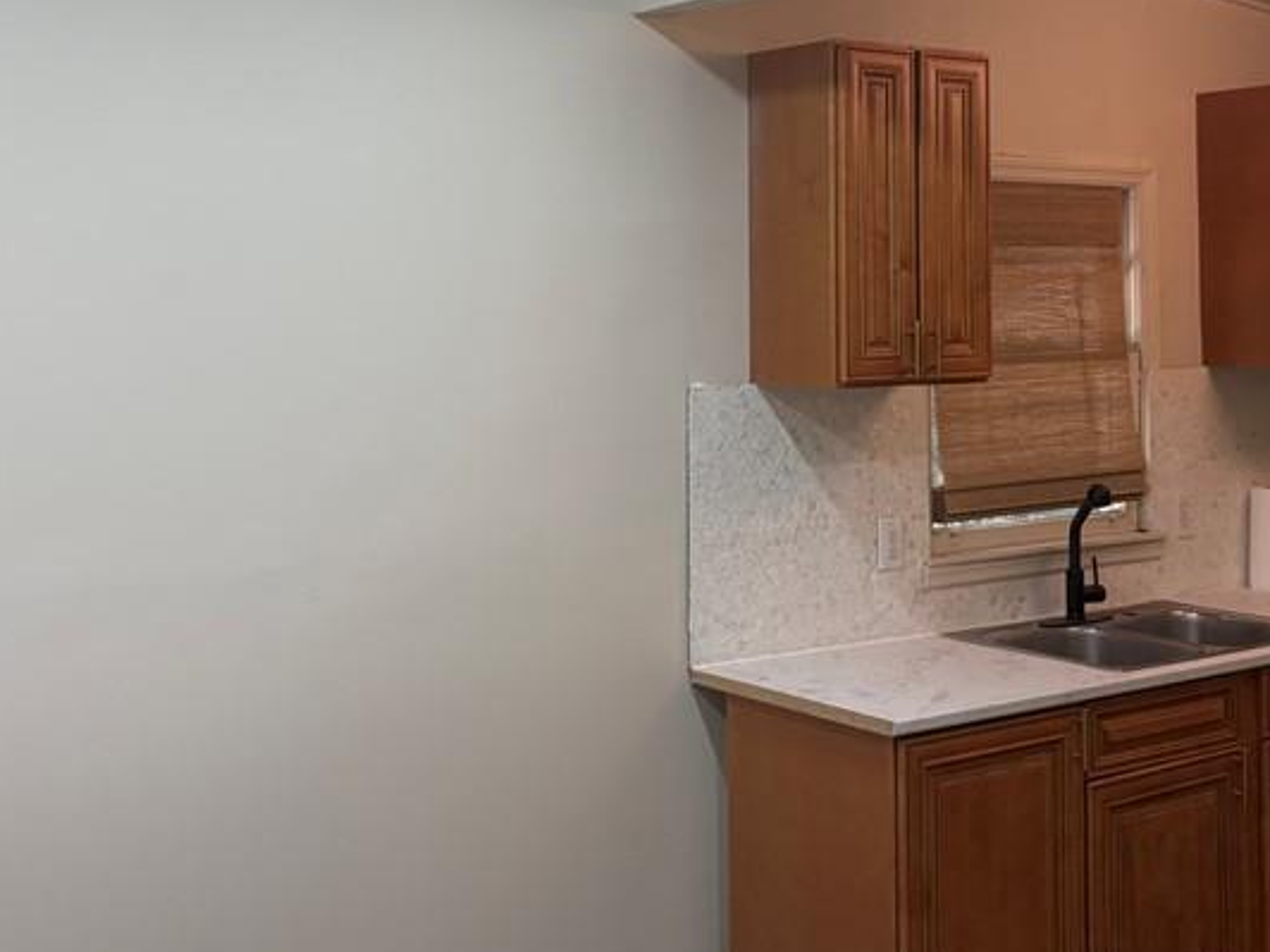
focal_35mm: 50
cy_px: 222
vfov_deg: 28.6
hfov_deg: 38.2
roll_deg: +1.0
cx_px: 664
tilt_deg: +2.1
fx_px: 1834
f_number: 1.6
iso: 125
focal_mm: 5.96
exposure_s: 1/120
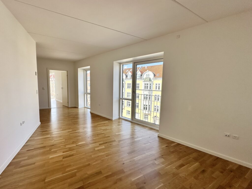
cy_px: 94
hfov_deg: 102.1
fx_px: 102
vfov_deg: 85.7
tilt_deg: -5.7
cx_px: 126
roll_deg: -1.0
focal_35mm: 14
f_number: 2.2
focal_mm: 2.22
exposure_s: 1/525
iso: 40
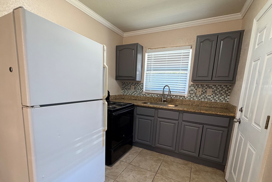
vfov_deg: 66.8
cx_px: 125
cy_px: 108
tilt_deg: -9.6
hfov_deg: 89.8
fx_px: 136
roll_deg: -2.4
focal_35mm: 18
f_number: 2.2
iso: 200
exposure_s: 1/60
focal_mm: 2.22
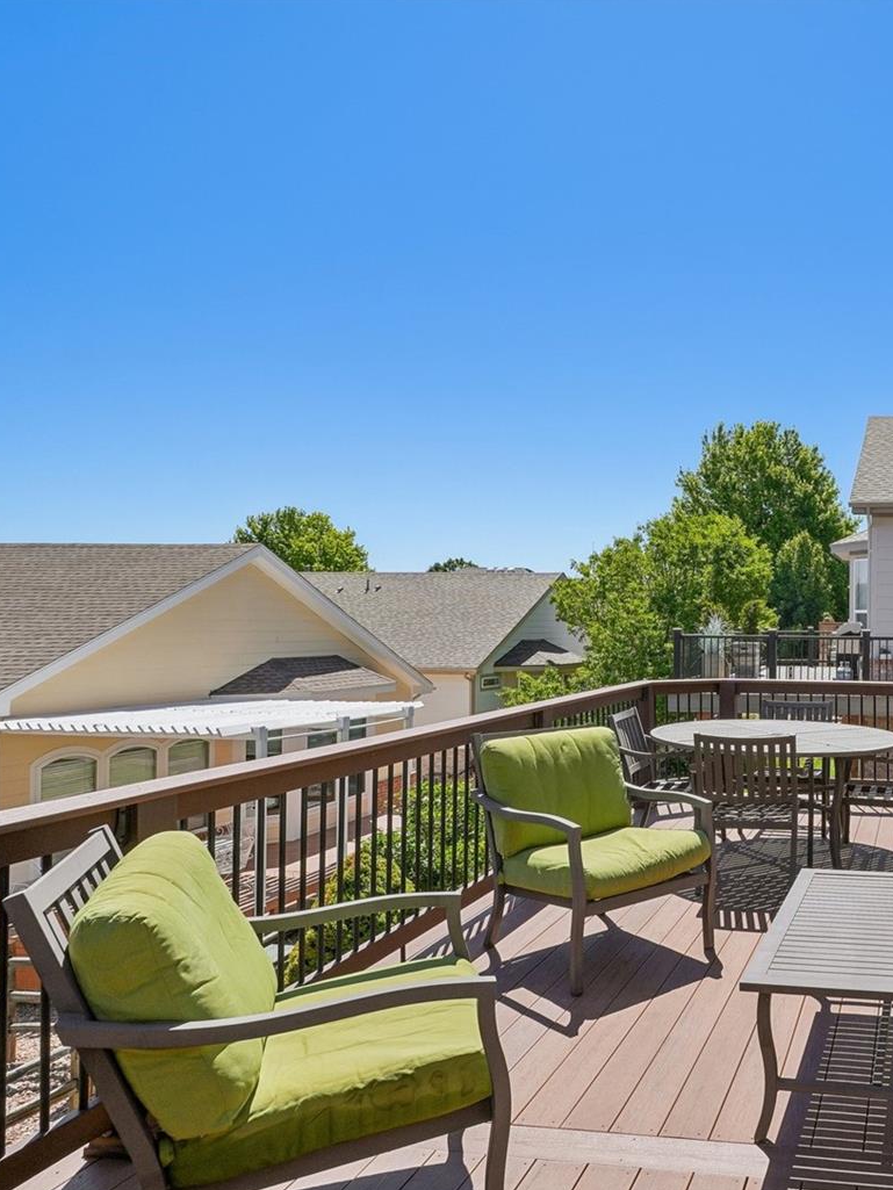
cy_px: 614
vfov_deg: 69.9
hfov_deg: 48.7
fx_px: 851
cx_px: 823
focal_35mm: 25
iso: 100
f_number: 8
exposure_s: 1/350
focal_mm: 11
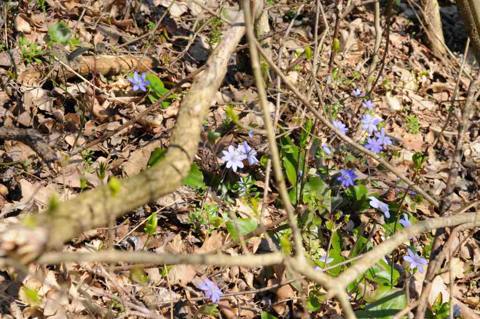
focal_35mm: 82
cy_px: 160
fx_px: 1099
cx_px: 240
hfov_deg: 24.6
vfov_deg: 16.5
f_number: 10
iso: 200
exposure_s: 1/125
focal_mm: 55
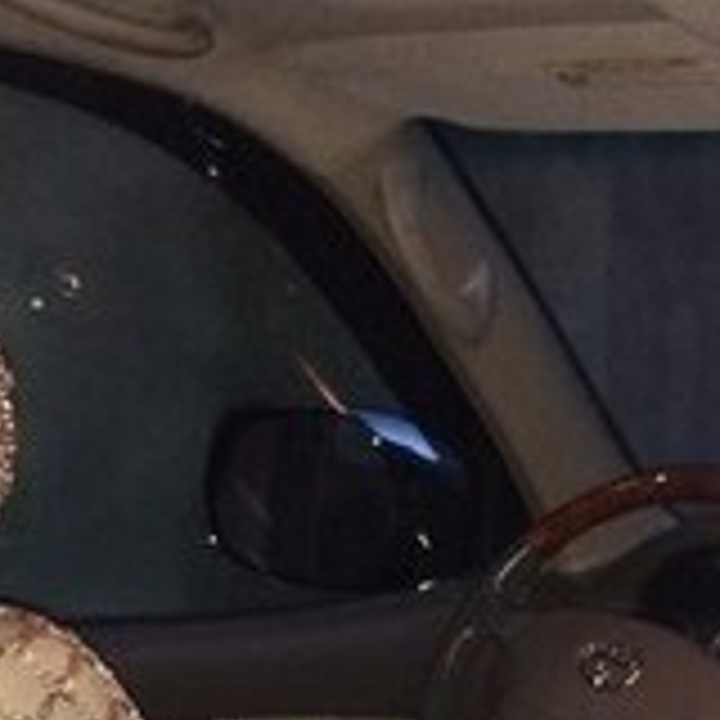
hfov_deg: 16.3
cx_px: 549
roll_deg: -0.8
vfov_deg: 15.5
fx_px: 2494
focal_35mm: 106
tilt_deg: -16.3
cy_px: 965
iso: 250
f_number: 2.2
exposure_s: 1/17
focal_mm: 4.15
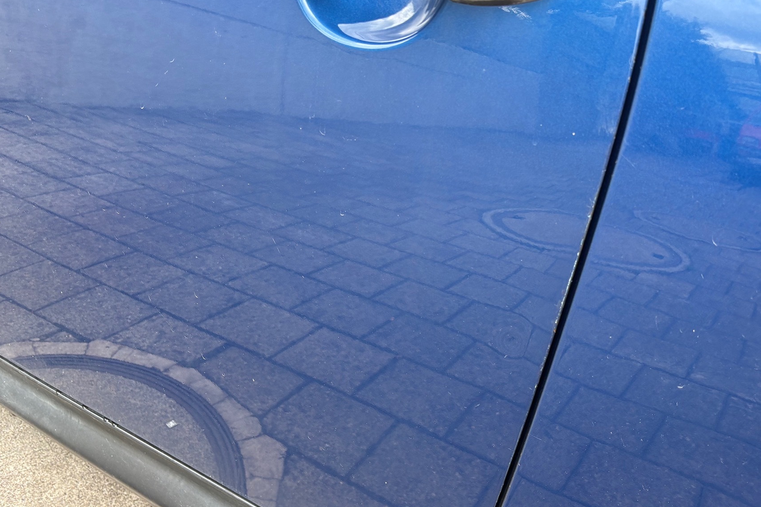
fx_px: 676
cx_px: 448
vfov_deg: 41.1
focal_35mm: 32
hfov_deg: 58.4
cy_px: 269
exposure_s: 1/133
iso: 100
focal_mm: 5.96
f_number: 1.6
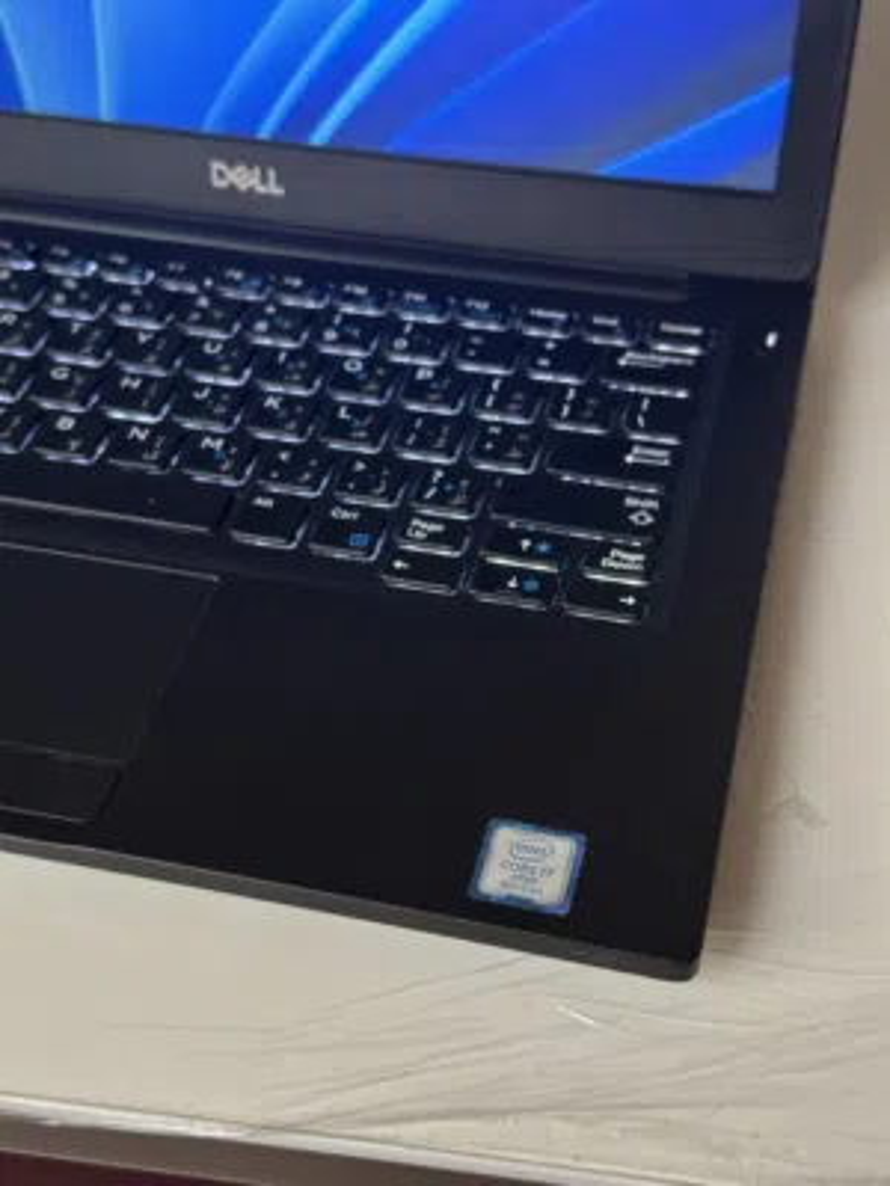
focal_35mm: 48
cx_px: 445
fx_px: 1645
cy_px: 593
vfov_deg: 39.7
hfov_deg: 30.3
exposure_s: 1/40
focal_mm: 6.86
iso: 320
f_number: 1.78
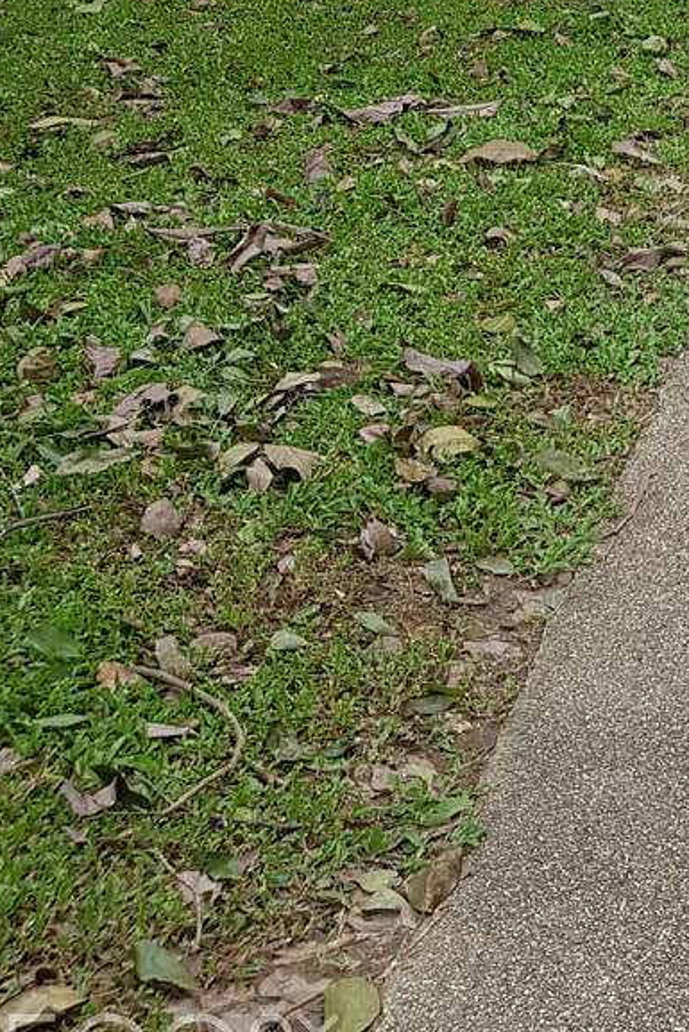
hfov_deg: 16.8
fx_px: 2152
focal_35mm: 75
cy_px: -141
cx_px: 968
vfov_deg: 24.9
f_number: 1.7
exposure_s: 1/376
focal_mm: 4.2
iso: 40
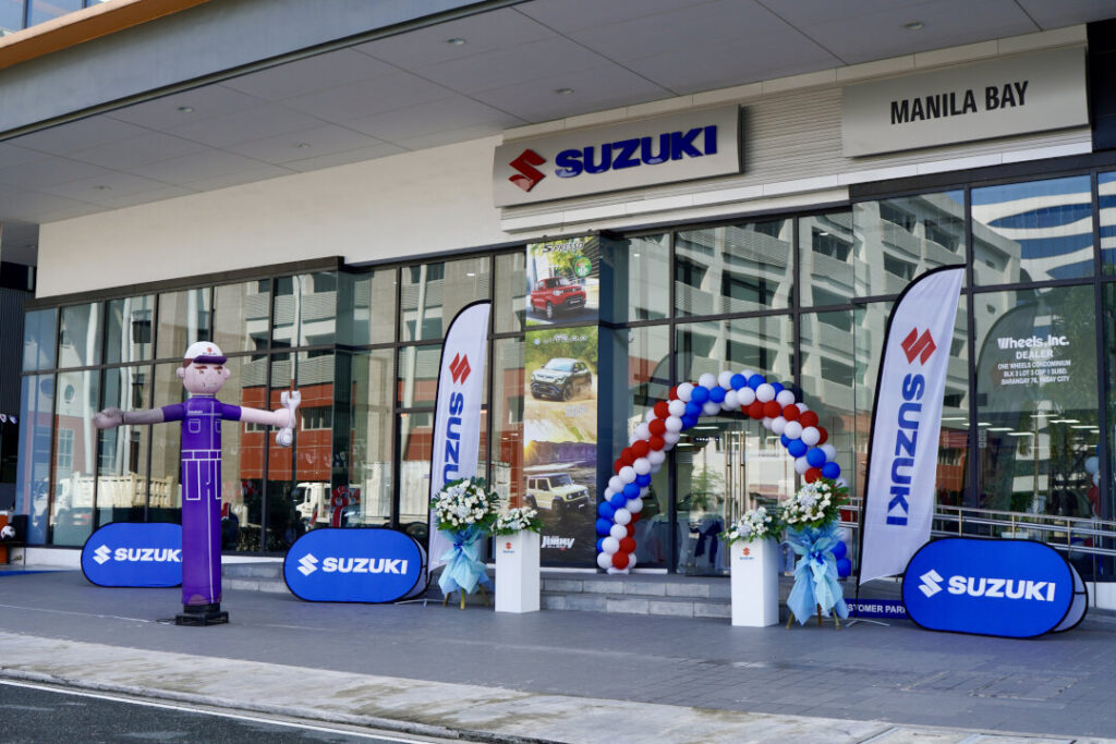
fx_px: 1302
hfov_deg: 46.4
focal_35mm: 42
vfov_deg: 31.9
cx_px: 558
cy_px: 372
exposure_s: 1/200
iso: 100
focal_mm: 28
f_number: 4
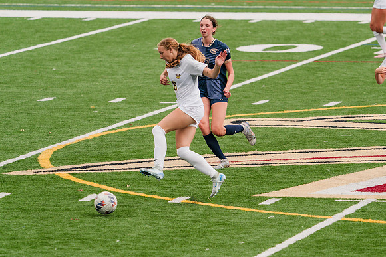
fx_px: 4715
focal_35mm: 440
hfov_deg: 4.7
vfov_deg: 3.1
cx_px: 232
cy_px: 117
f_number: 6.3
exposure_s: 1/1600
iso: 500
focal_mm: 365
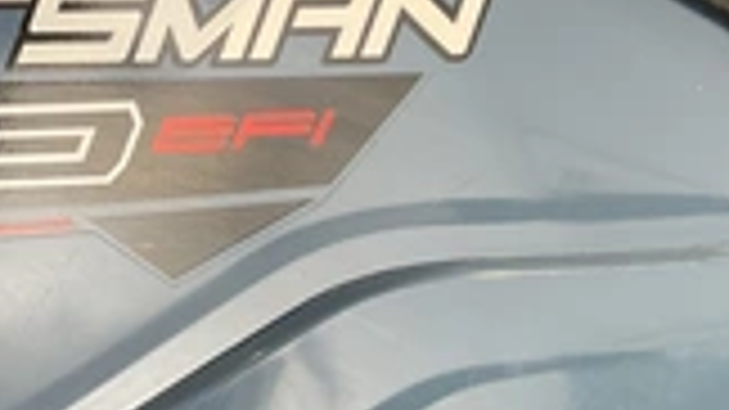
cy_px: 90
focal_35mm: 78
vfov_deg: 15.4
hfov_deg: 25.9
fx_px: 1507
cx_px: 18
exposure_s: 1/60
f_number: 1.8
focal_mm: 3
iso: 80
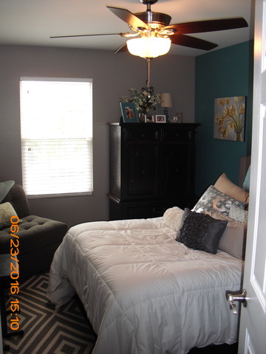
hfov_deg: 39.7
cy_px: 177
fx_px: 369
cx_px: 133
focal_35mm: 36
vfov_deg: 51.4
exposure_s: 1/60
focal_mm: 6.3
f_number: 3.1
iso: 200
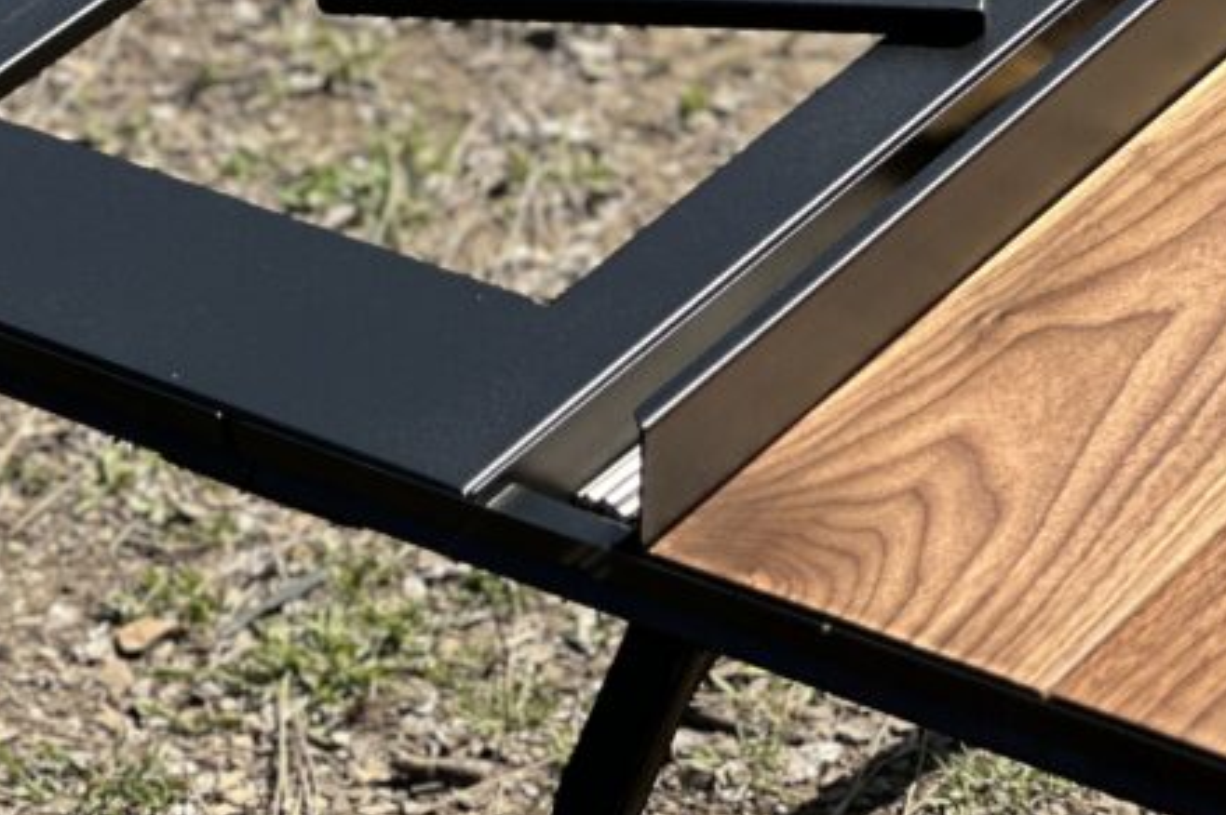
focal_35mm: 187
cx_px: 324
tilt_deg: -29.3
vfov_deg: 7.3
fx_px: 6363
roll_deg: +4.9
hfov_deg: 11.0
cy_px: -70
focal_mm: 9
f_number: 2.8
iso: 32
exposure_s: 1/391
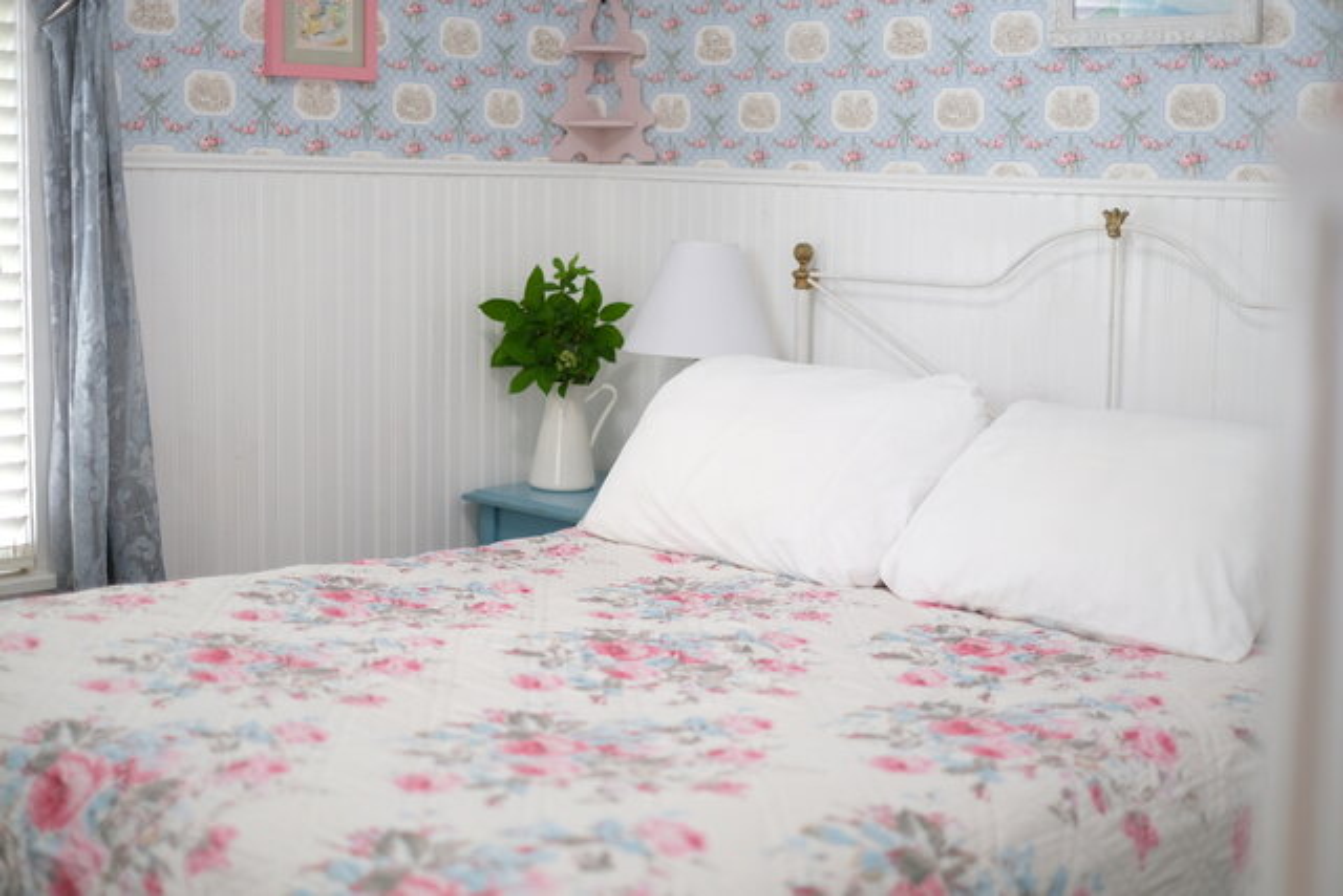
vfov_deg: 25.5
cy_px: 448
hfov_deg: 37.5
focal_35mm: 53
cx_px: 672
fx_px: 1978
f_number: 1.4
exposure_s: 1/105
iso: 500
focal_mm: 35
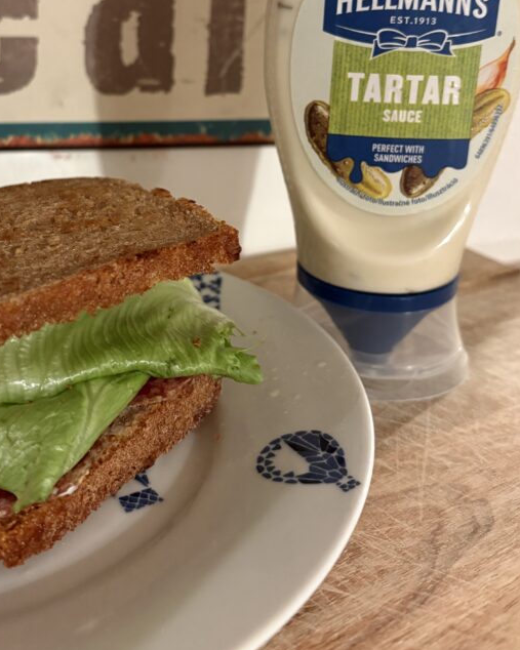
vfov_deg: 44.0
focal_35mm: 41
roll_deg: -1.3
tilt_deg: -20.0
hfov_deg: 36.3
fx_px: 789
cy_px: 204
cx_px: 201
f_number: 1.6
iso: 500
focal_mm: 5.96
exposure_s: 1/50
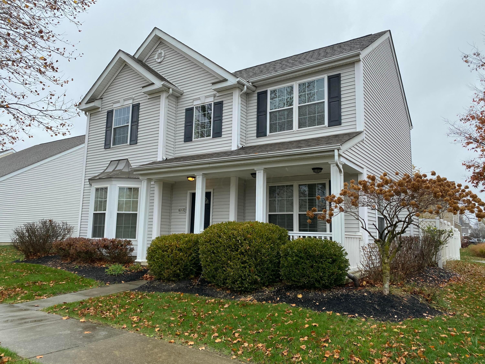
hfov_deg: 67.3
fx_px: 364
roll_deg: -0.3
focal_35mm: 26
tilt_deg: +10.4
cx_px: 242
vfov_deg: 53.1
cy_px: 182
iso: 32
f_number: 1.8
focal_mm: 4.25
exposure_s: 1/626
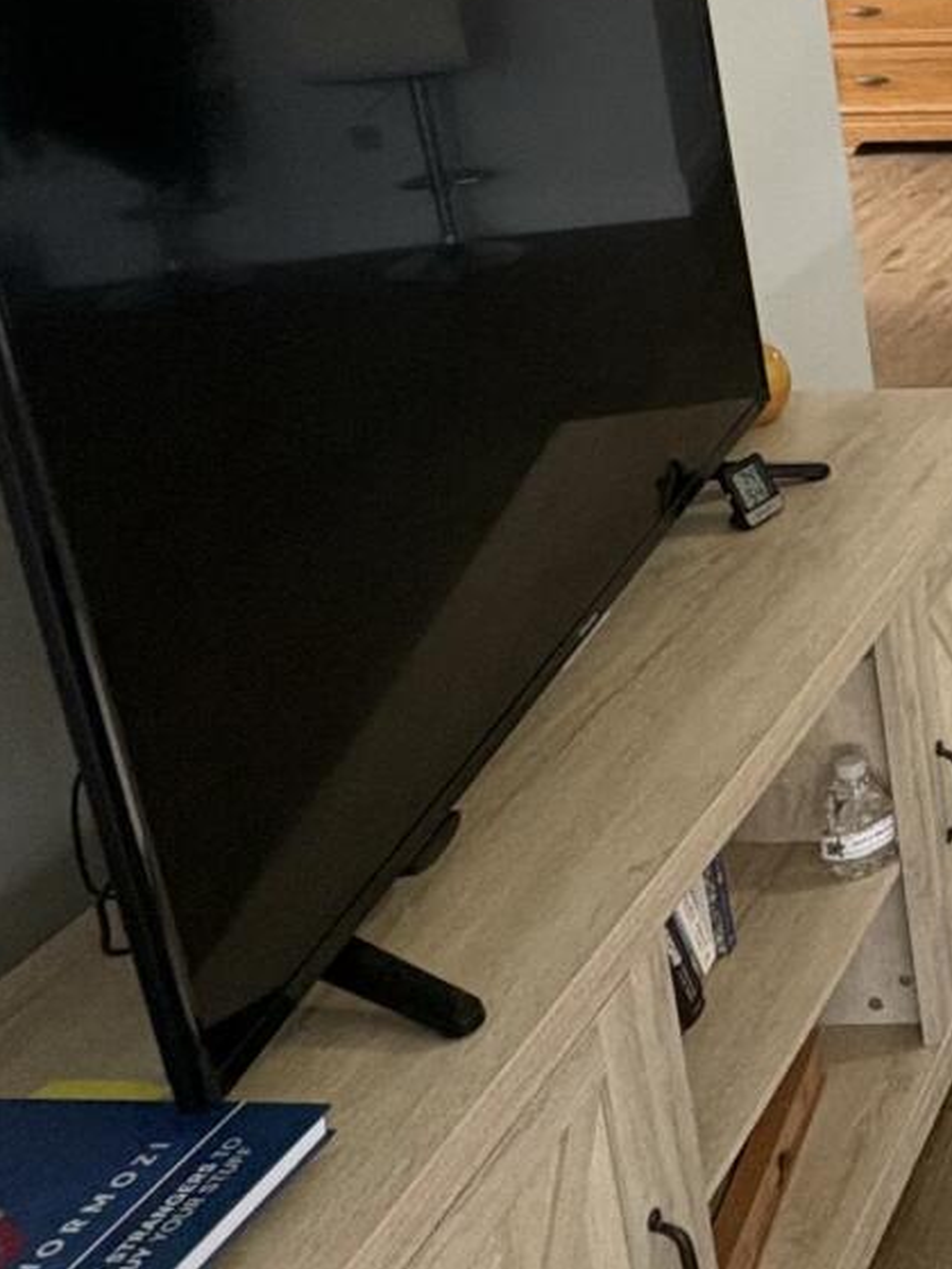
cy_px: 202
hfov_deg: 21.8
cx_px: 1584
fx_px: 1833
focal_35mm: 50
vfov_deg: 36.5
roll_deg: +0.9
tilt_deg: -15.2
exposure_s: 1/60
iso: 500
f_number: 2.2
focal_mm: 2.22
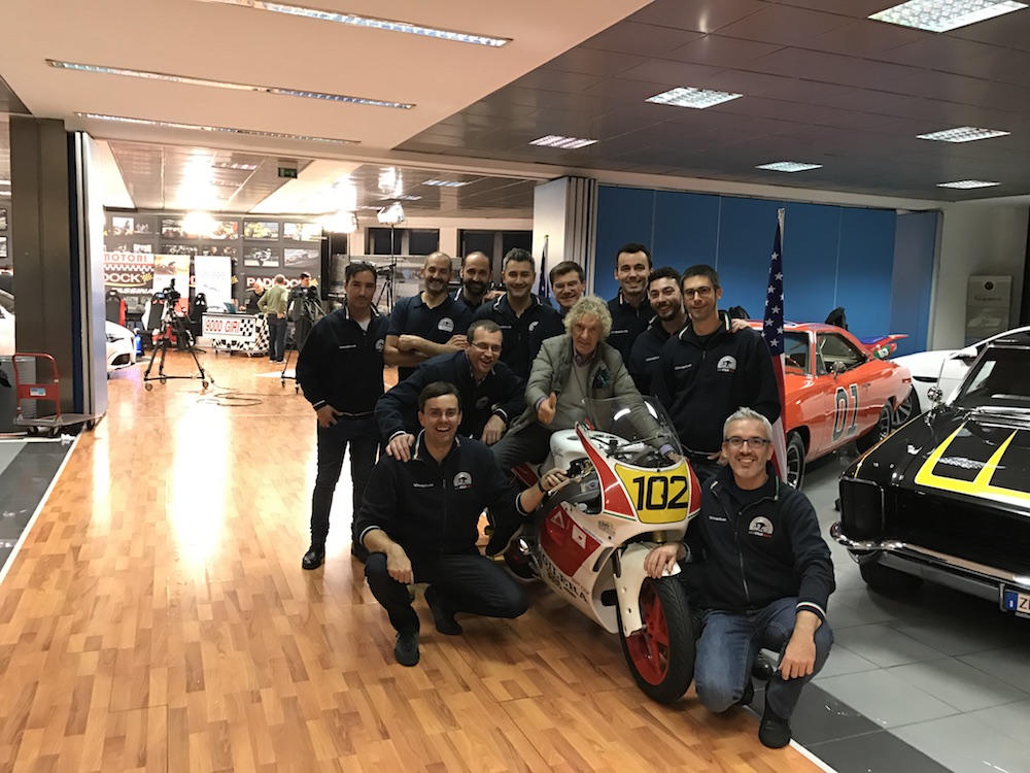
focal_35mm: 28
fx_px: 833
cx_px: 515
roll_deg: -0.9
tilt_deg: -5.9
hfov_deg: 63.4
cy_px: 386
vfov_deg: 49.7
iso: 100
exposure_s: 1/16
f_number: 1.8
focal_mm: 3.99
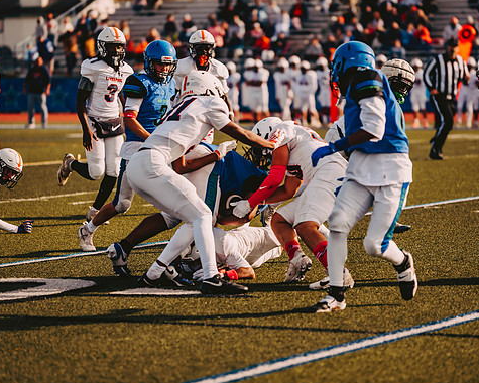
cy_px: 190
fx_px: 2438
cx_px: 262
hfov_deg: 11.2
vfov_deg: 9.0
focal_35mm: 172
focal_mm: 150
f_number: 2.8
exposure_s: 1/1600
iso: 160
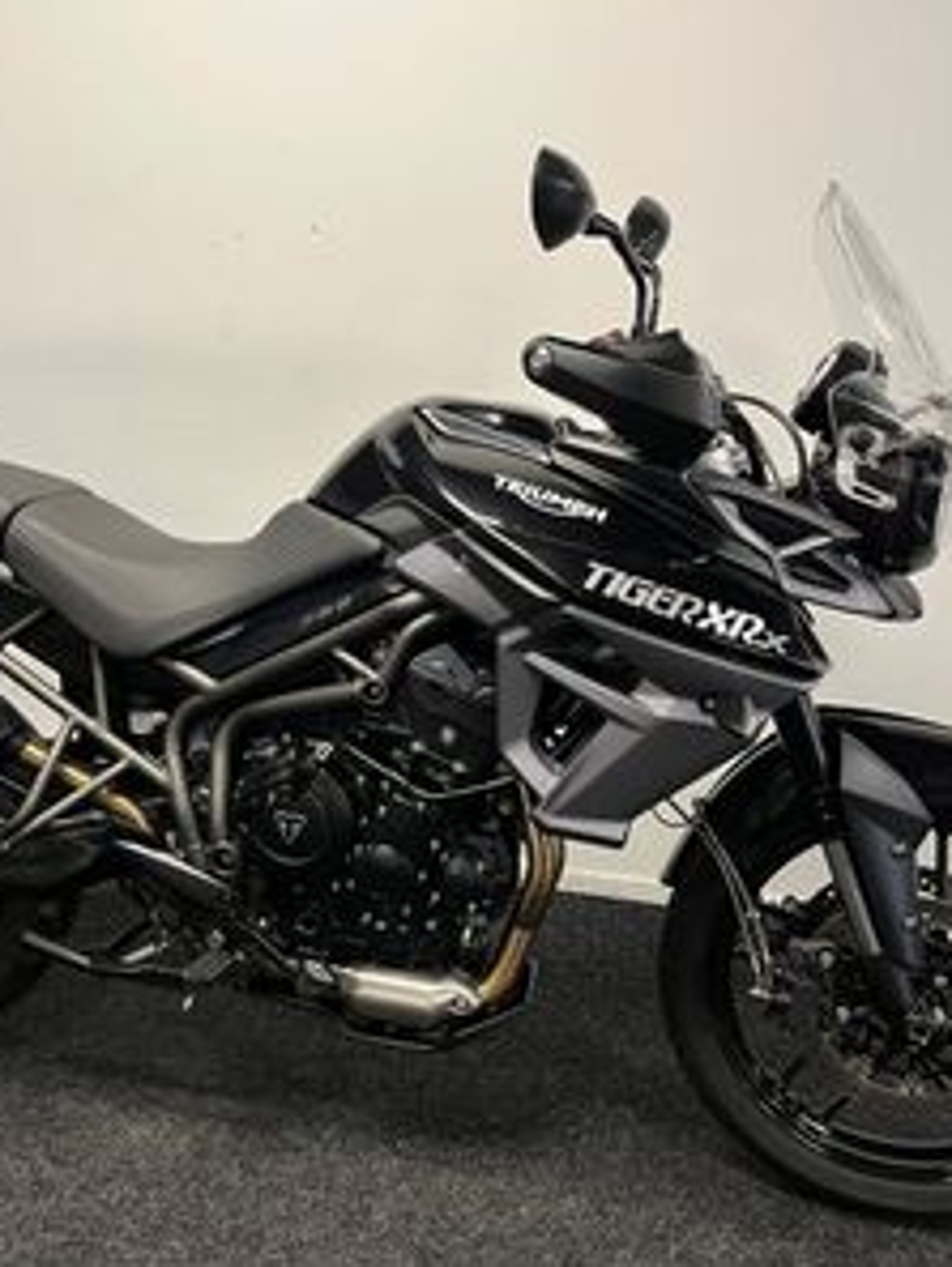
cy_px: 631
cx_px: 380
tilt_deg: -16.0
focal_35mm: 35
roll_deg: -0.6
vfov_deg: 52.6
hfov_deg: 40.5
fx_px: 1282
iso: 100
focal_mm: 5.1
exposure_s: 1/50
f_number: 1.6
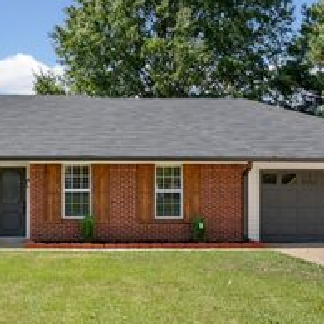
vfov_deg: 35.4
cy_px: 163
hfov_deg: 34.9
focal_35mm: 48
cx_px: 100
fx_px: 508
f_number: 8
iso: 800
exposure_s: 1/800
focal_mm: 22
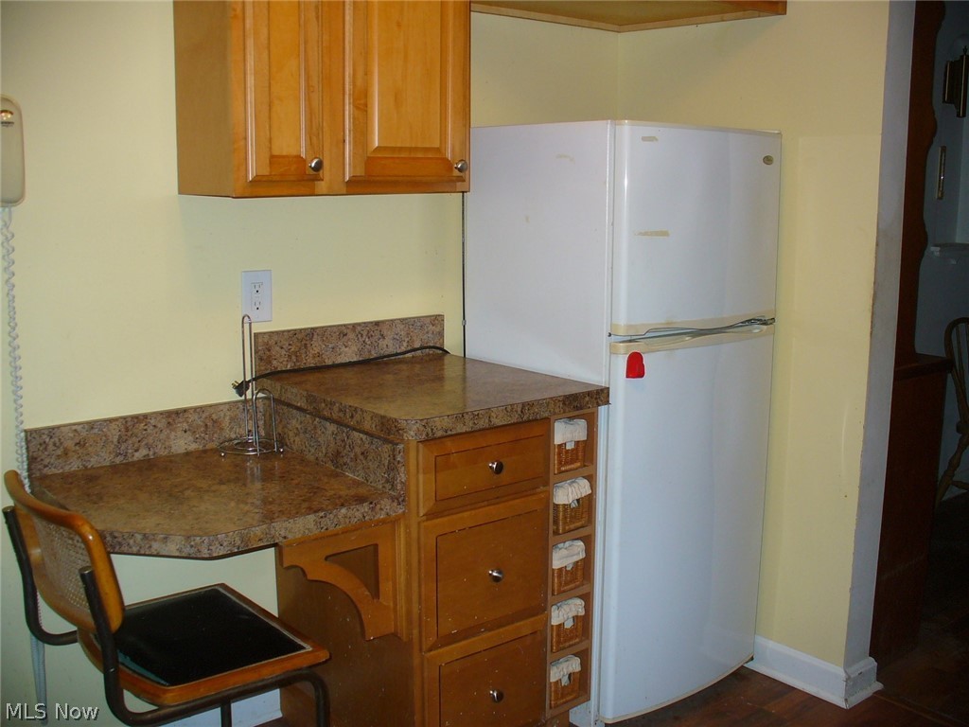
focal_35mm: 37
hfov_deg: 50.1
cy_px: 364
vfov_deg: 38.7
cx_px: 484
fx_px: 1036
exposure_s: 1/60
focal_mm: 6.1
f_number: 2.8
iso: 100
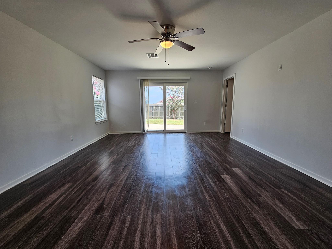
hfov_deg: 106.2
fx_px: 125
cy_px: 124
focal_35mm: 13
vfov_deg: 89.9
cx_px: 166
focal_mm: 2.2
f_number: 2.2
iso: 64
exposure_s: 1/120
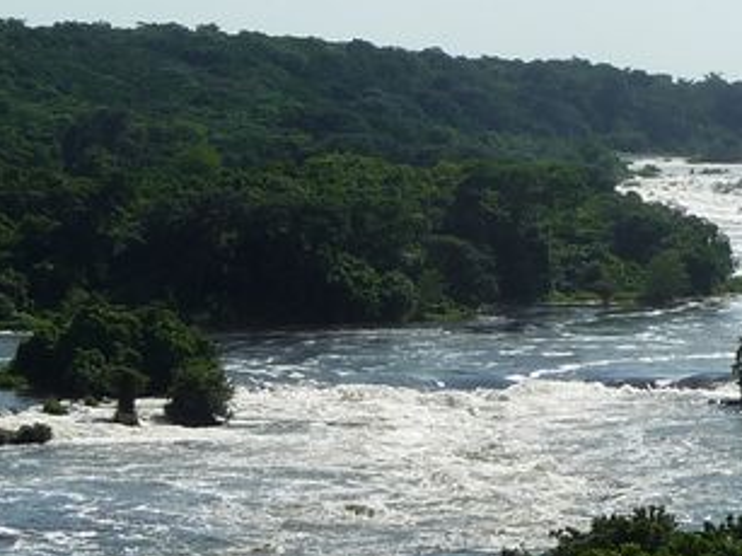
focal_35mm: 169
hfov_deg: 11.6
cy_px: 360
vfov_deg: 8.8
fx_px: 3621
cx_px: 653
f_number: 10
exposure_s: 1/250
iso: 100
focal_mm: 8
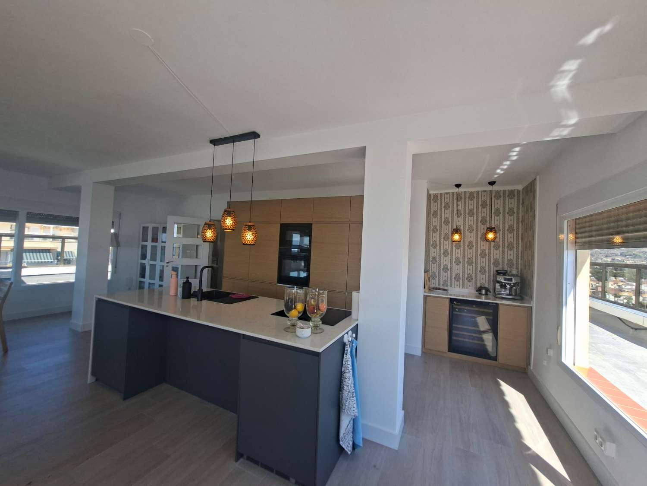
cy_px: 243
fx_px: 243
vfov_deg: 89.9
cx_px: 324
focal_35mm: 13
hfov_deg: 106.2
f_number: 2.2
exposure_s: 1/176
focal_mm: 1.74
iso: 40
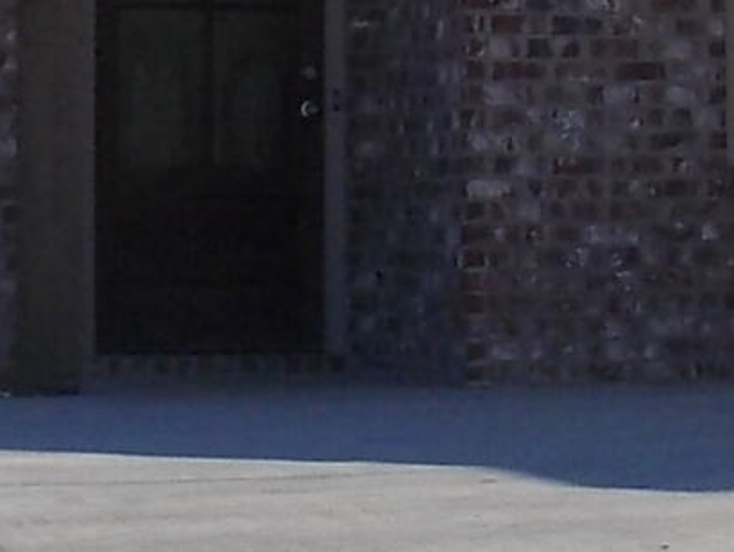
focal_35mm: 212
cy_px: 5
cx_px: 834
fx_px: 4498
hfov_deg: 9.2
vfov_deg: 7.0
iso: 80
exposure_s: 1/640
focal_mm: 4.1
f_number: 3.3
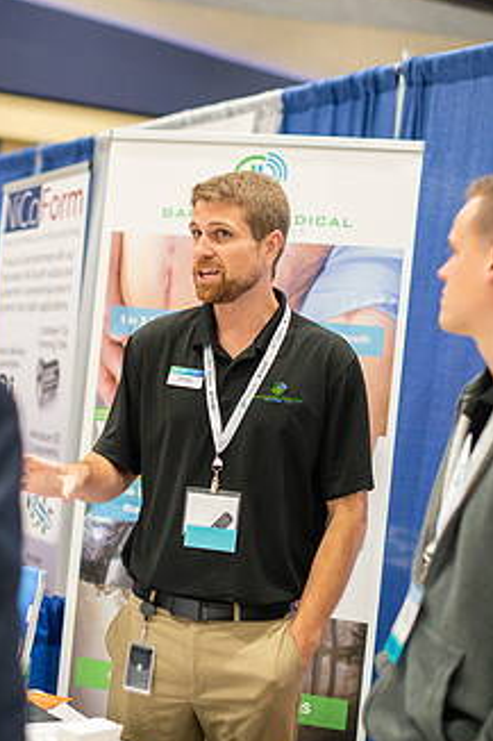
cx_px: 207
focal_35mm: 69
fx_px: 1419
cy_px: 350
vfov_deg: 29.3
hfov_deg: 19.7
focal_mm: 50
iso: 800
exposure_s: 1/200
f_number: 2
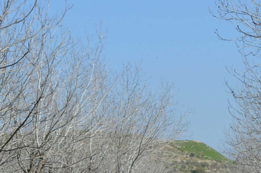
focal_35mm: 198
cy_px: 142
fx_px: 1434
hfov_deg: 10.4
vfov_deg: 6.9
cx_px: 212
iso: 100
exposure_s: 1/320
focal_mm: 58
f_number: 9
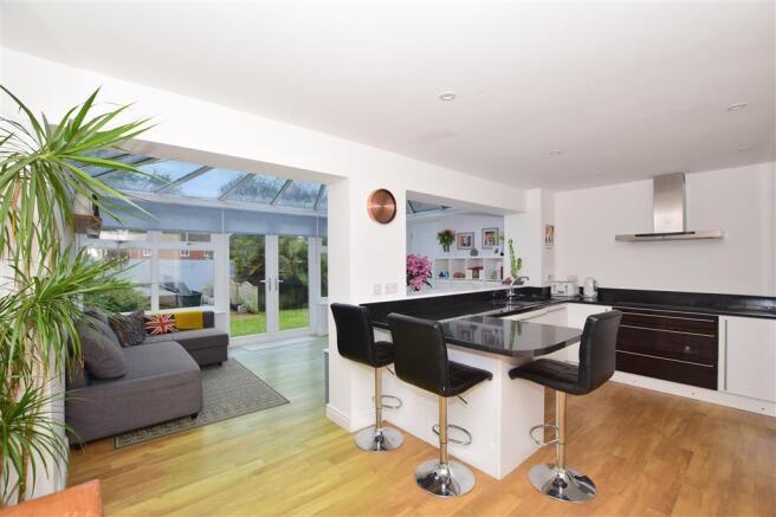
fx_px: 323
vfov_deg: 77.3
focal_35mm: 15
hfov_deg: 100.4
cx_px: 388
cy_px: 258
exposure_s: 1/60
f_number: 7.1
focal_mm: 10
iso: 500
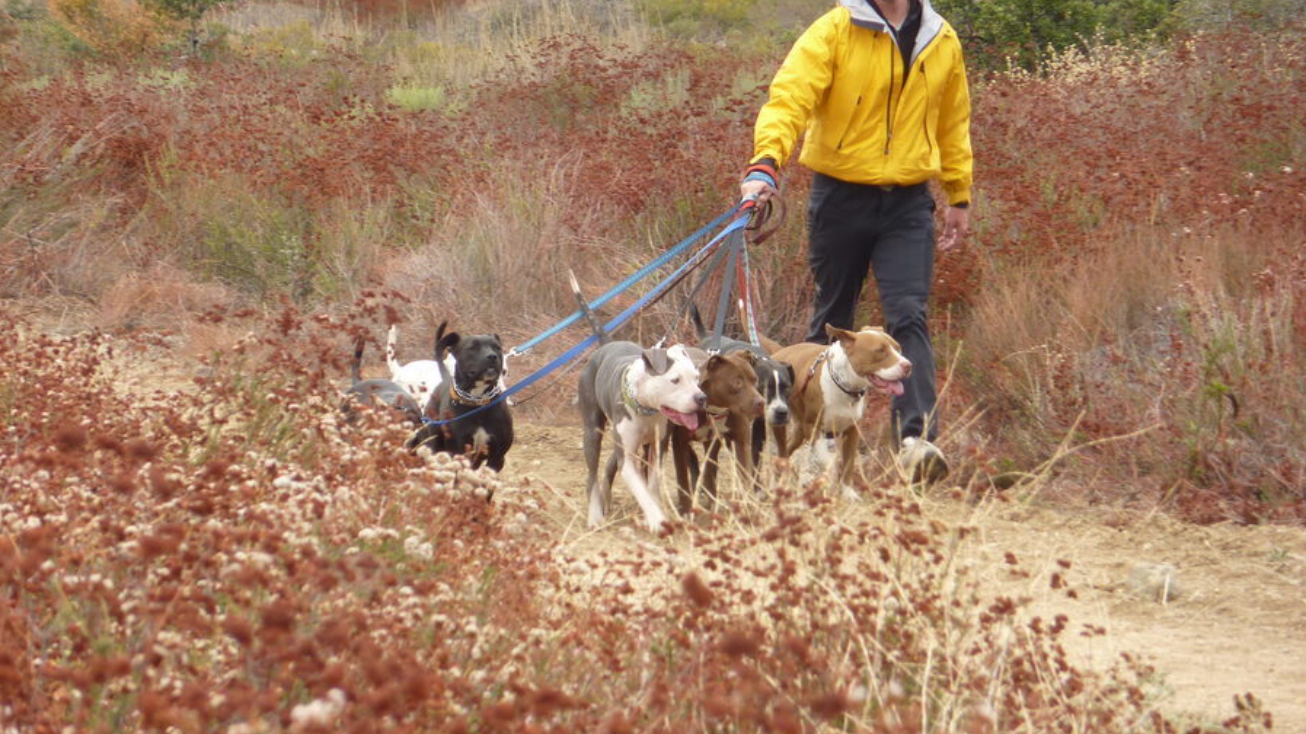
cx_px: 652
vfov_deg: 3.7
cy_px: 292
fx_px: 11356
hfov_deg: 6.6
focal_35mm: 328
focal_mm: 49.2
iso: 125
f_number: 4.9
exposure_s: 1/60
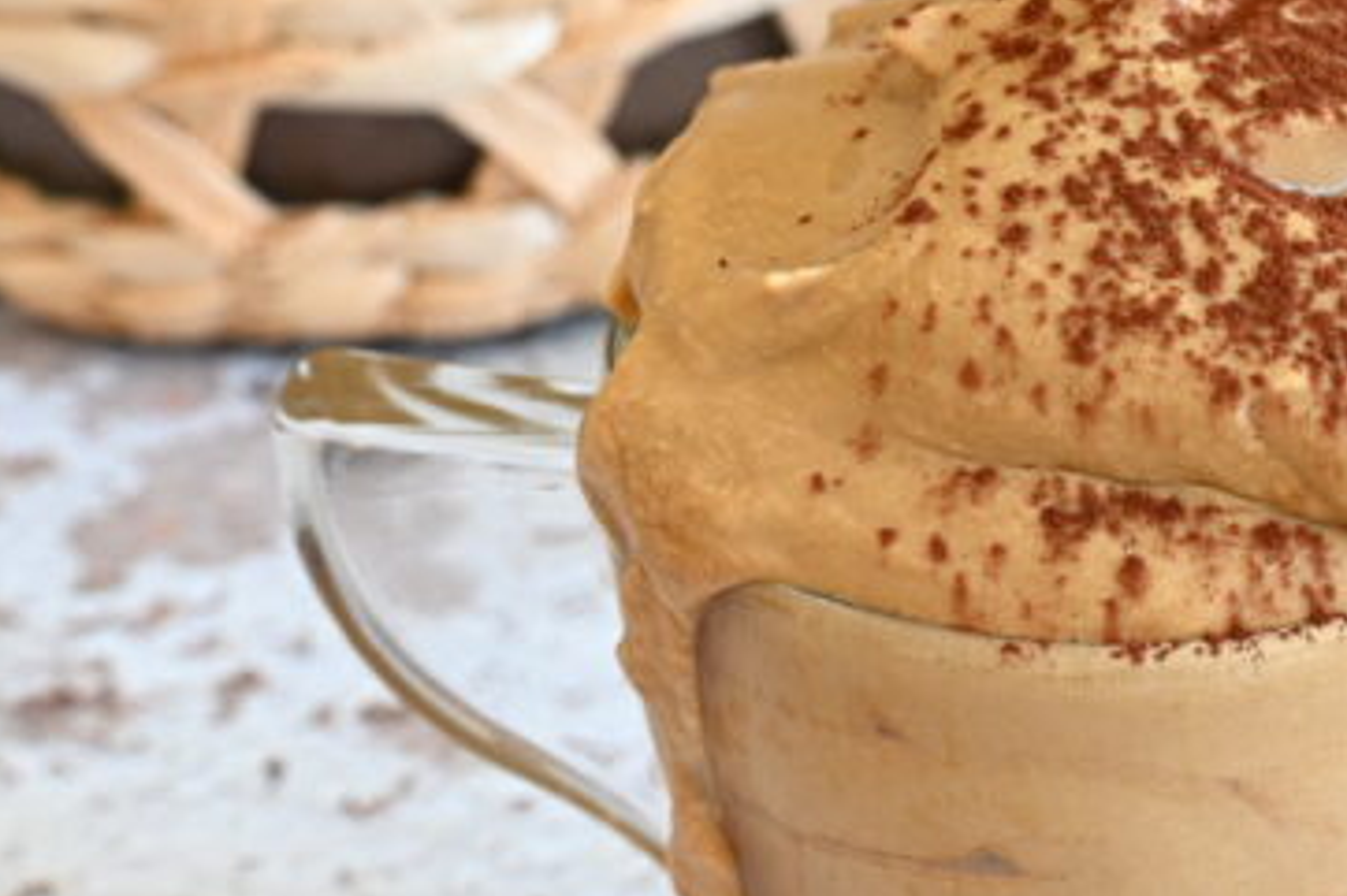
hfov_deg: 10.3
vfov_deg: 6.9
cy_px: 582
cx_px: 971
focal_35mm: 199
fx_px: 7442
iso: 200
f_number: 10
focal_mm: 67
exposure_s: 1/6
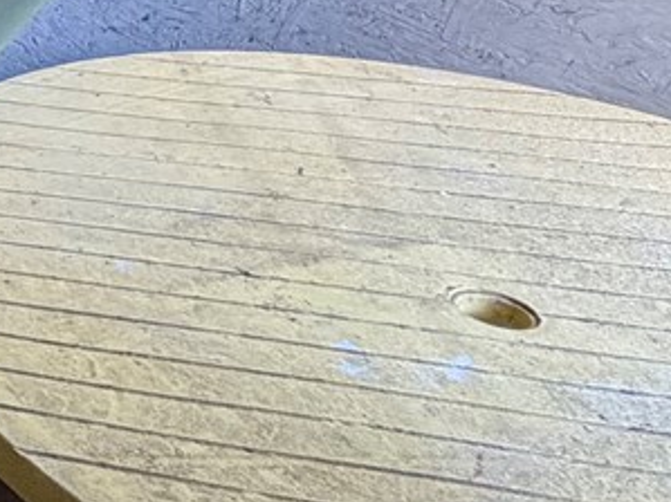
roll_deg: +2.1
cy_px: -229
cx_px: -640
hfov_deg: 18.3
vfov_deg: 17.8
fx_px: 1453
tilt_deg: -16.2
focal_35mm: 75
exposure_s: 1/83
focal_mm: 2.22
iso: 320
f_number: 2.2
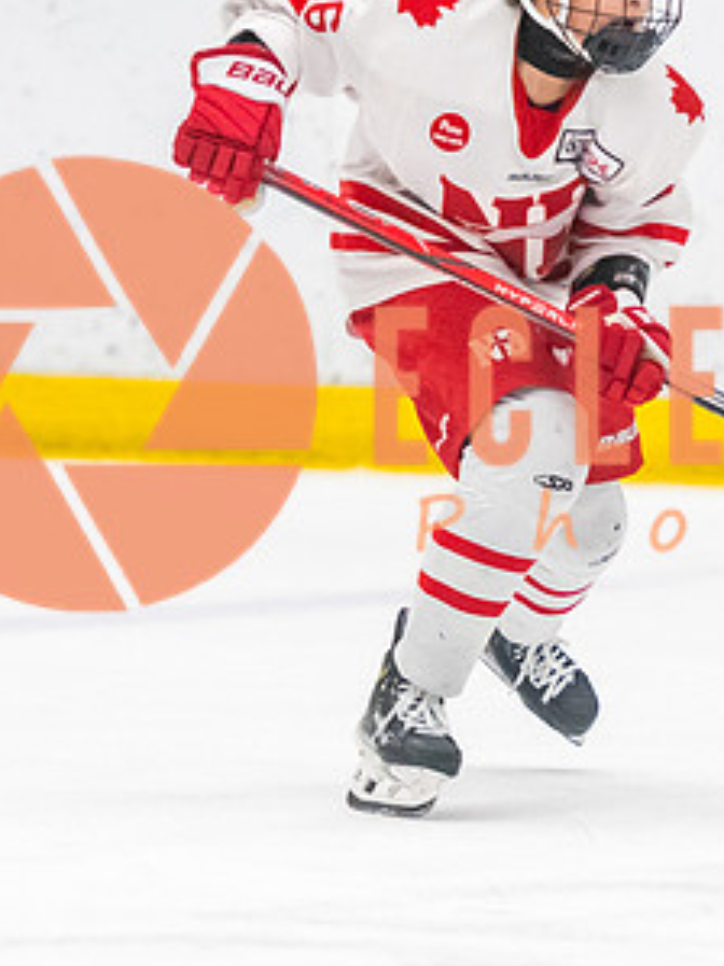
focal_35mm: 599
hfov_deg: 2.5
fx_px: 16716
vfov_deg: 3.3
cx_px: 678
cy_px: 312
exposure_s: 1/800
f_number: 2.8
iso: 4000
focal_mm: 160
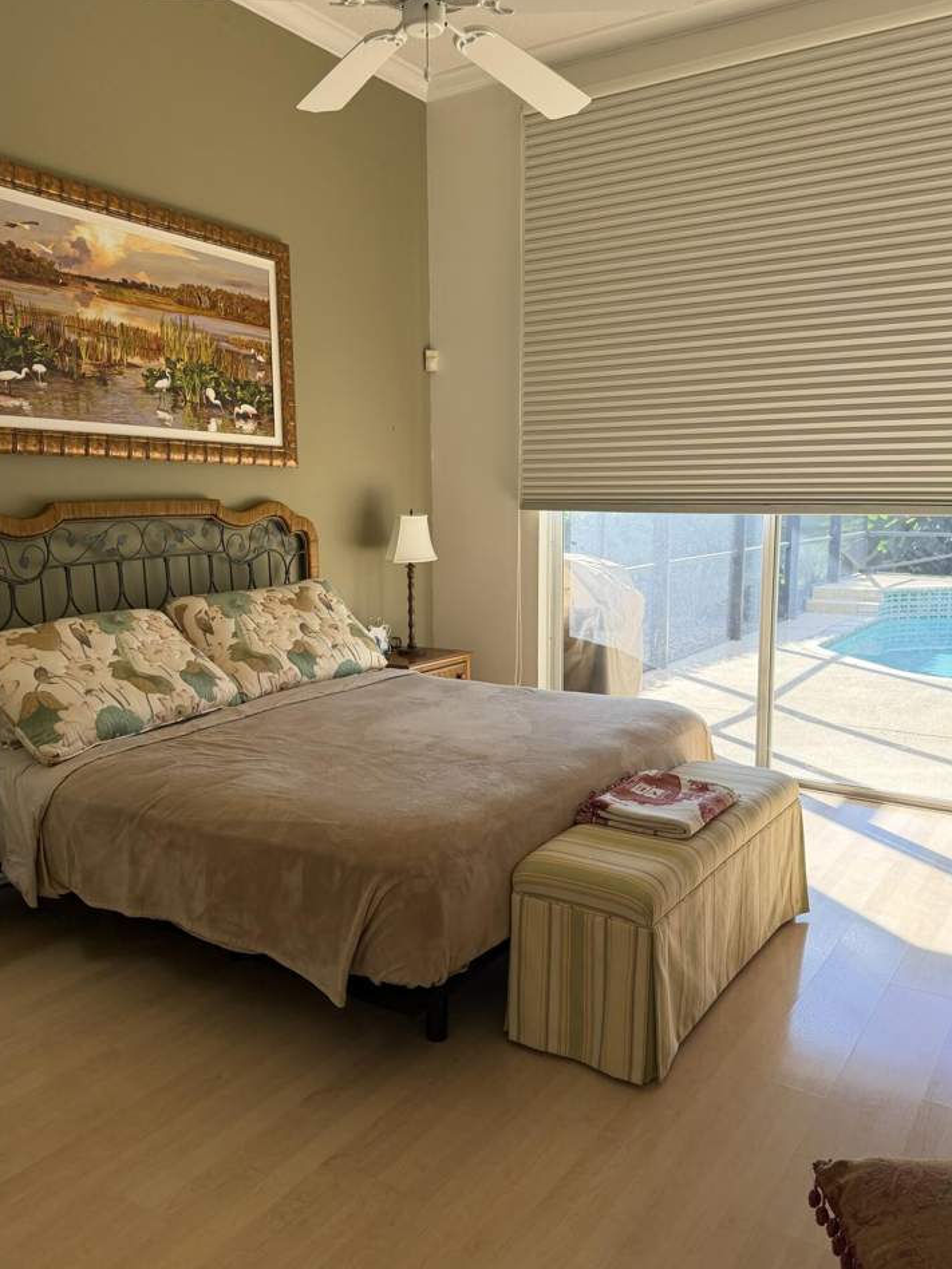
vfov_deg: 65.3
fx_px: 990
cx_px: 482
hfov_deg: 51.4
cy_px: 622
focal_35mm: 27
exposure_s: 1/227
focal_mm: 6.76
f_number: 1.78
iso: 160
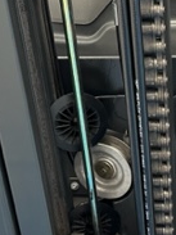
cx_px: 176
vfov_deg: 22.9
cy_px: 191
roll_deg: +2.0
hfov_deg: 17.2
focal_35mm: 84
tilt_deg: -31.2
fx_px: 570
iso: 250
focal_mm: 6.86
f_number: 1.78
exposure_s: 1/63
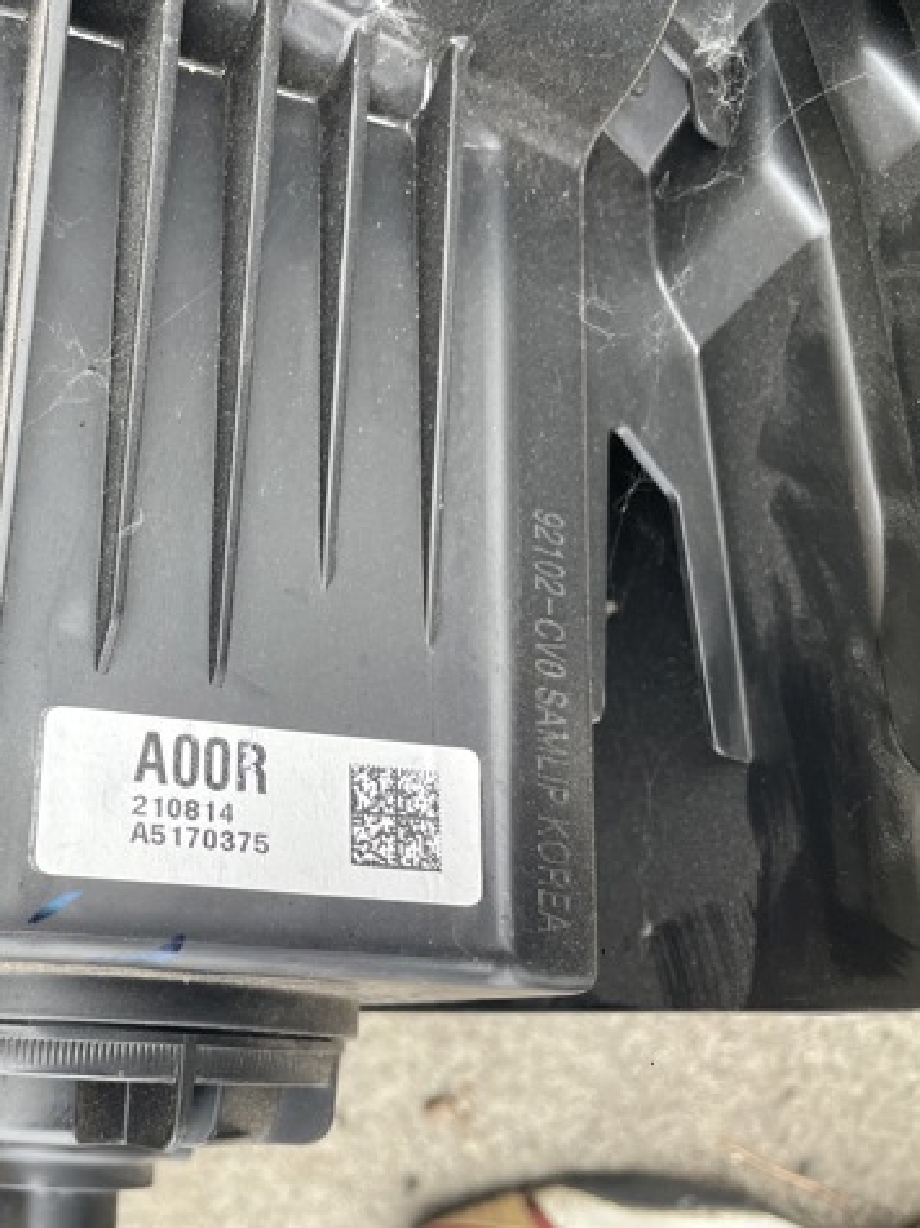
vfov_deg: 52.6
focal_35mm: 35
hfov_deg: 38.9
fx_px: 1241
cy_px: 611
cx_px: 165
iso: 80
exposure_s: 1/121
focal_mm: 4.2
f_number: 1.6
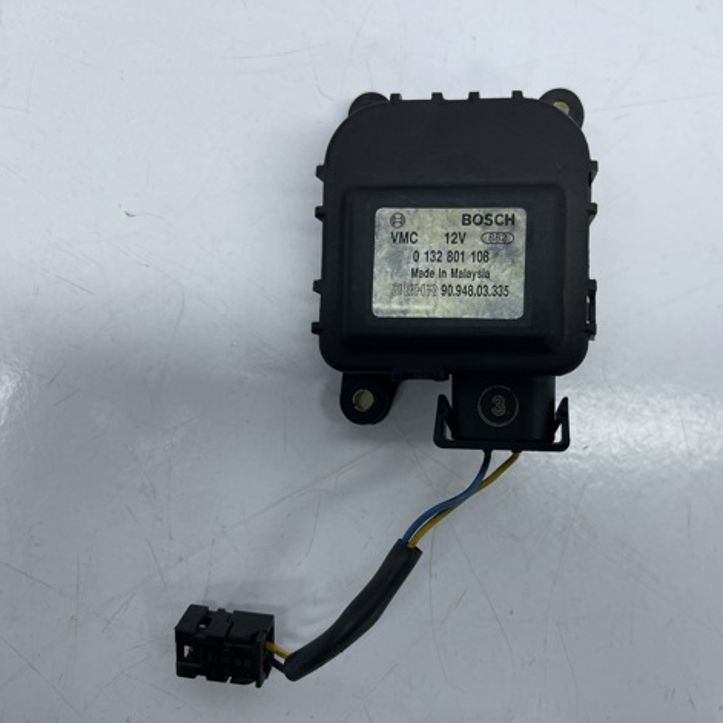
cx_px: 433
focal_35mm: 30
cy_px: 367
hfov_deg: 53.7
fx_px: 709
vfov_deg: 54.0
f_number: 1.6
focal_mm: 5.1
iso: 32
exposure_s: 1/381
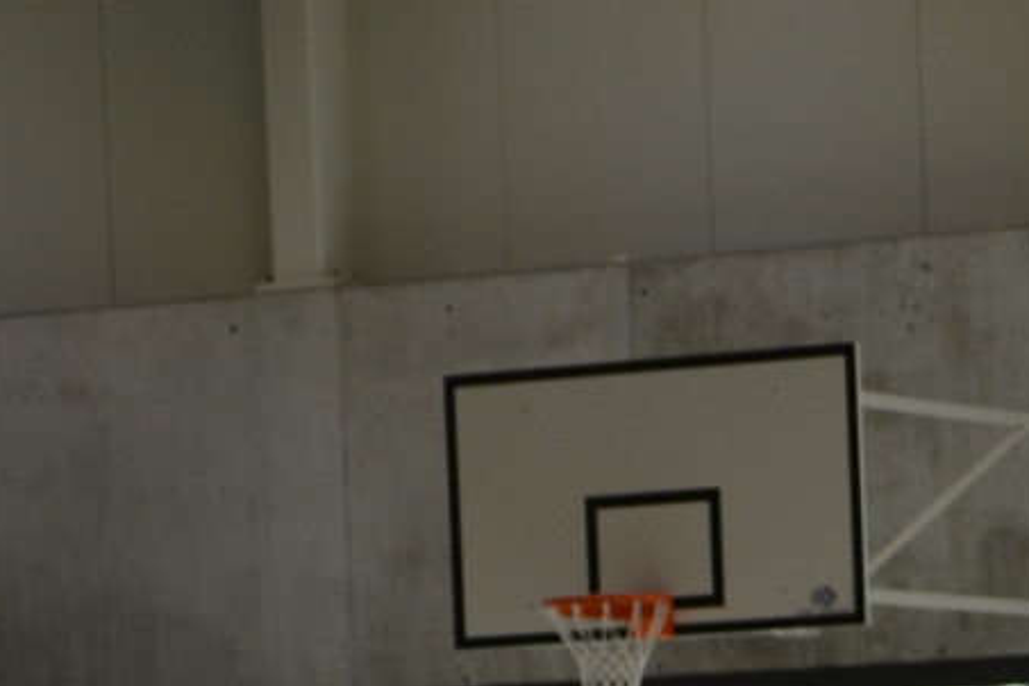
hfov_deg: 8.6
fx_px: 6781
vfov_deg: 5.6
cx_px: 1224
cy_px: 1528
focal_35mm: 237
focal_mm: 35
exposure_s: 1/125
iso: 220
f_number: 5.6
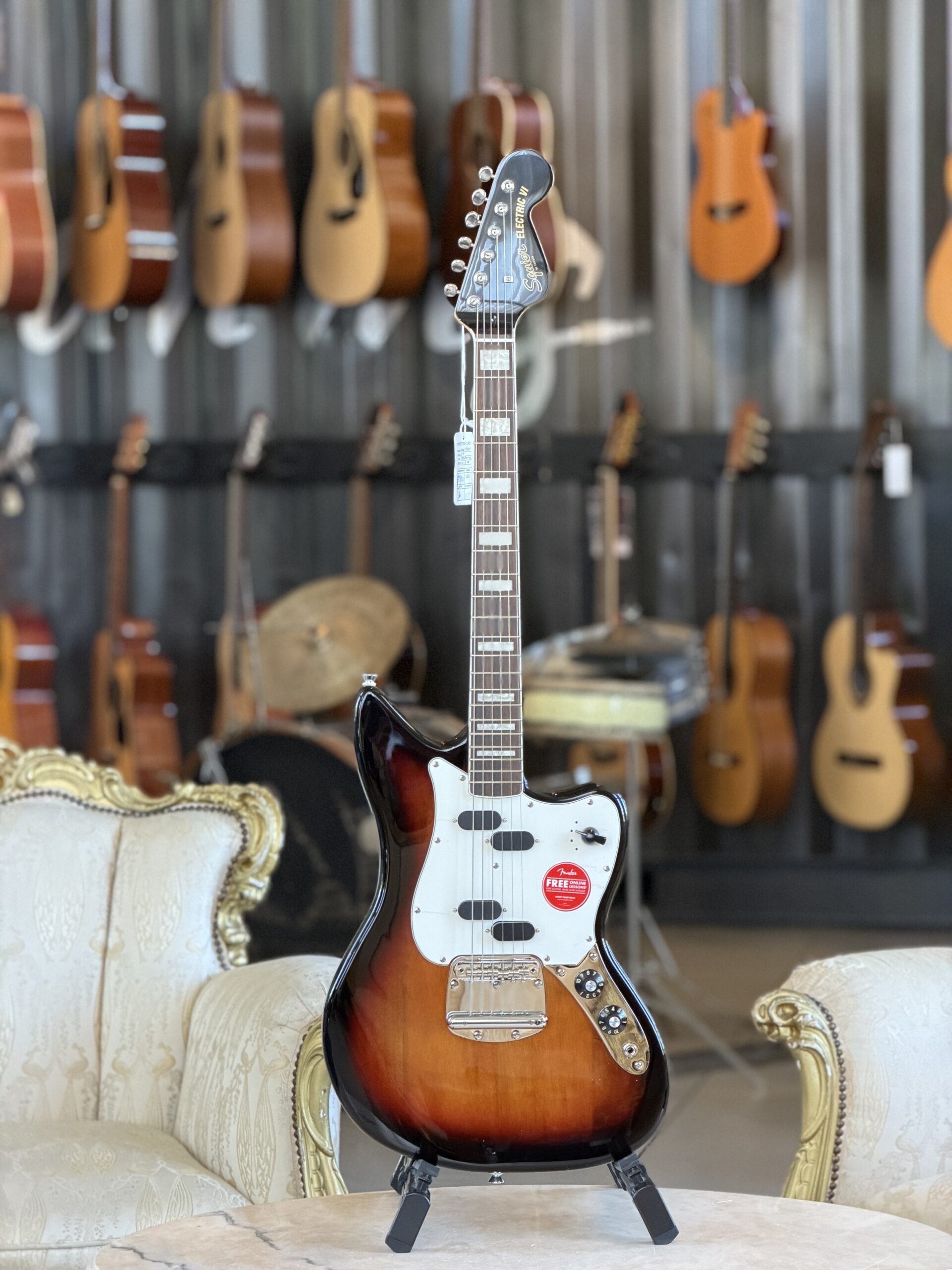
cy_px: 635
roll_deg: +0.5
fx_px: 3667
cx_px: 476
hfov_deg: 14.8
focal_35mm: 100
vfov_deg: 19.6
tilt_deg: -4.8
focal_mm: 16.89
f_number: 2.8
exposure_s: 1/74
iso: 640
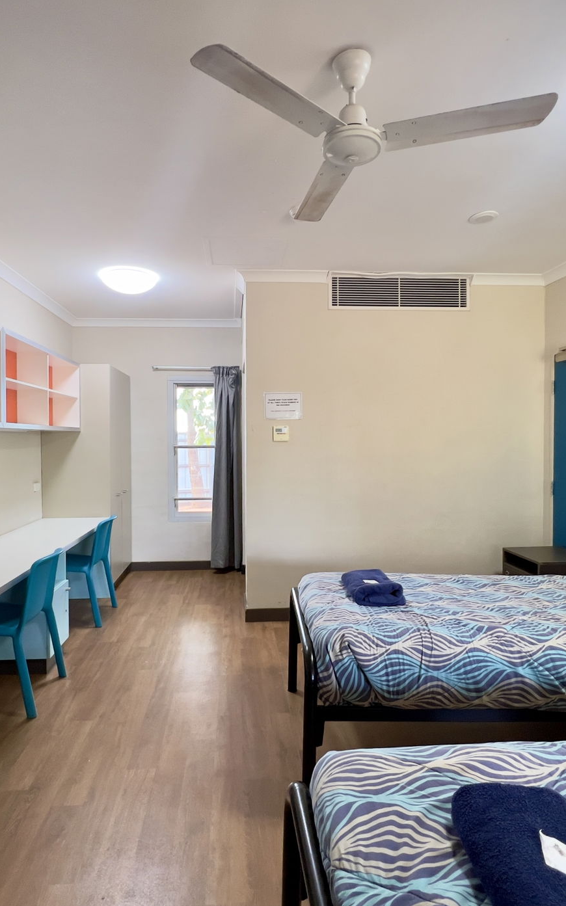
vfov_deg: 88.0
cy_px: 452
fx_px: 469
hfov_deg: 62.2
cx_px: 269
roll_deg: -0.1
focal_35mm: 19
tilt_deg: -1.9
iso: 200
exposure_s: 1/50
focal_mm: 1.57
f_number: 1.8
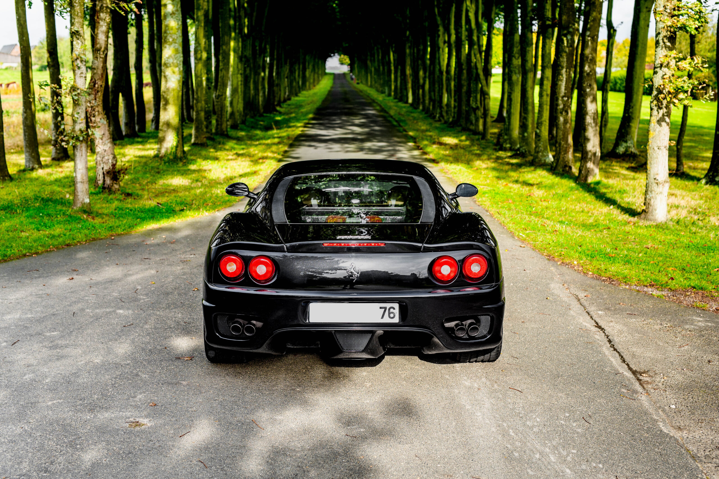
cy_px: 240
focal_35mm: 50
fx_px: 998
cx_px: 360
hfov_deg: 39.6
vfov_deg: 27.0
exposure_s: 1/320
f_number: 4
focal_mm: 50
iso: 100
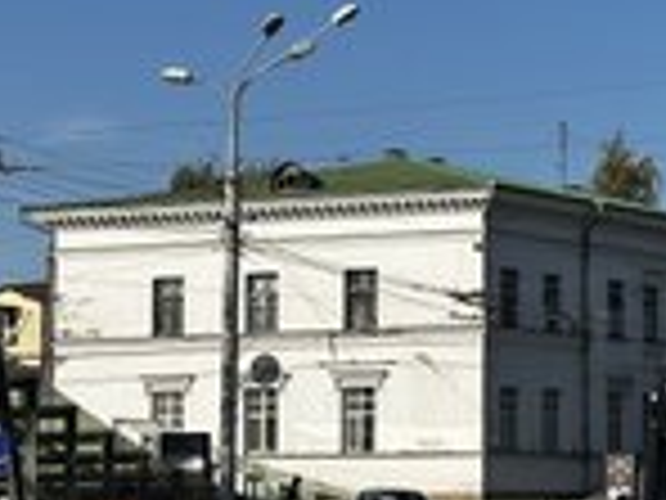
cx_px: 680
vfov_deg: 11.4
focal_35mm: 130
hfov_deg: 14.9
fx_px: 2501
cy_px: 293
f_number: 1.78
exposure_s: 1/5000
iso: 64
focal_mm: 6.86
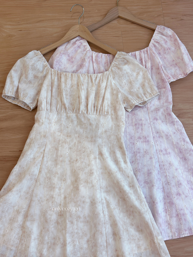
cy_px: 128
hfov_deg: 30.3
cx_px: 96
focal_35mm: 48
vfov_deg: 39.7
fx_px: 357
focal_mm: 6.86
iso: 80
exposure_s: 1/100
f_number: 1.78
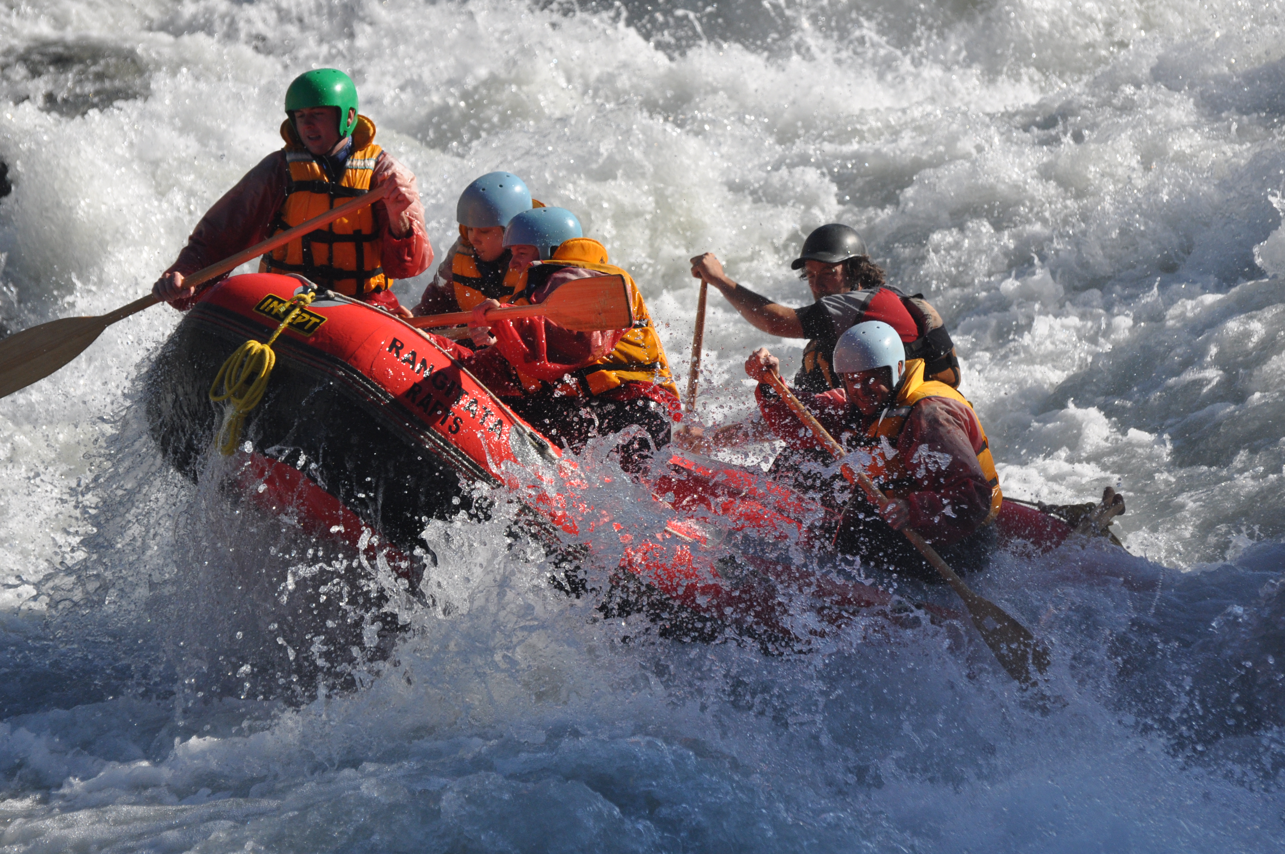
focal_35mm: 255
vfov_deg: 5.4
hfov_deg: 8.1
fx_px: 9091
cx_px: 642
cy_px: 427
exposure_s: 1/1000
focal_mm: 170
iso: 500
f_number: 5
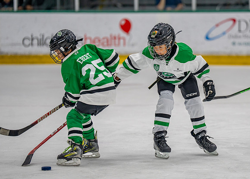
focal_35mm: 209
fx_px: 1481
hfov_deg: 9.6
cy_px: 88
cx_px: 162
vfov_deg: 6.9
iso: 1000
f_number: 2.8
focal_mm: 162
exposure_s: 1/1600
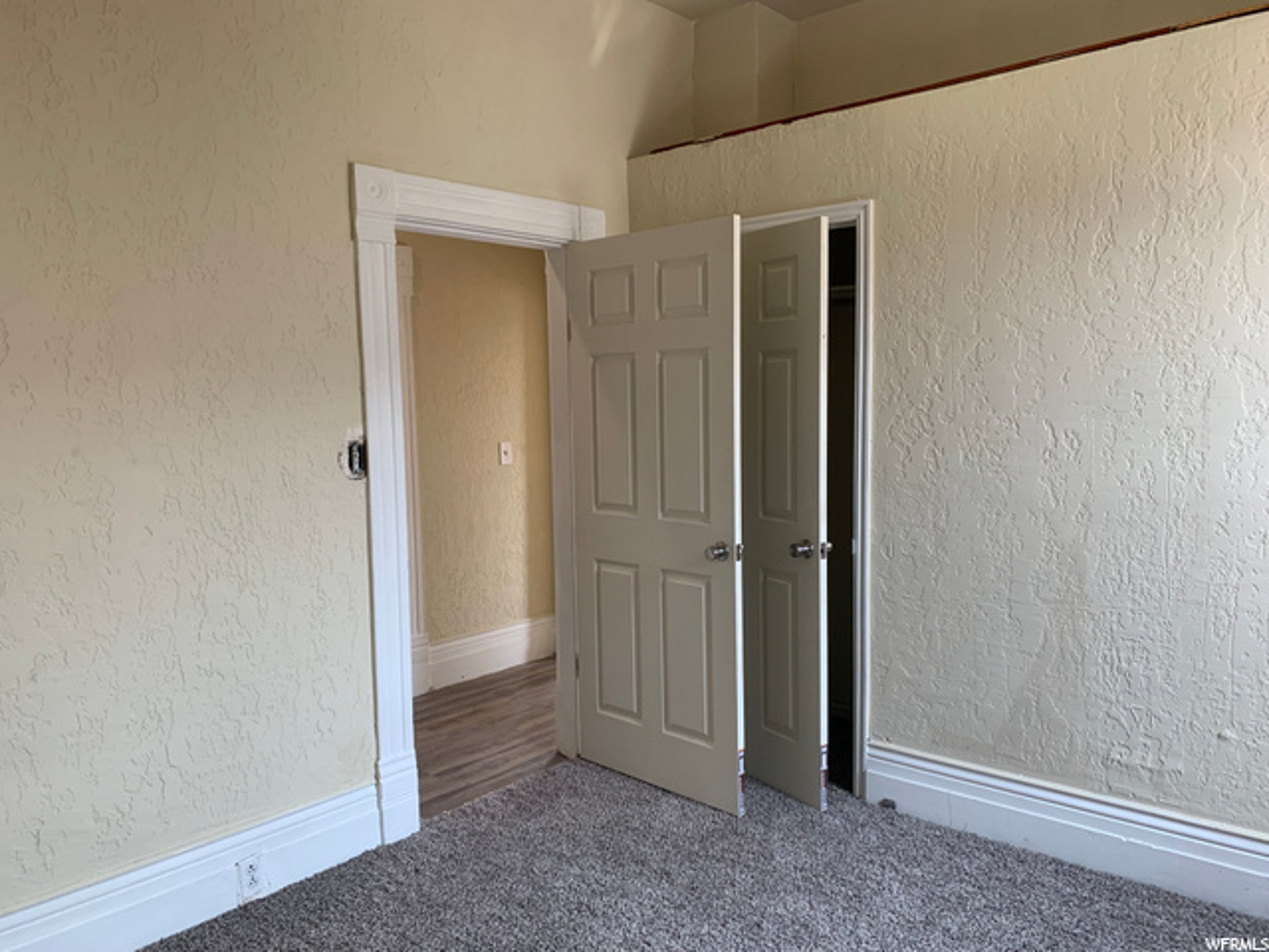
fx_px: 953
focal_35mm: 26
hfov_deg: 67.3
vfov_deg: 53.1
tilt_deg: -4.4
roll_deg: +0.4
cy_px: 476
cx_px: 634
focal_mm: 4.25
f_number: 1.8
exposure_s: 1/121
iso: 80
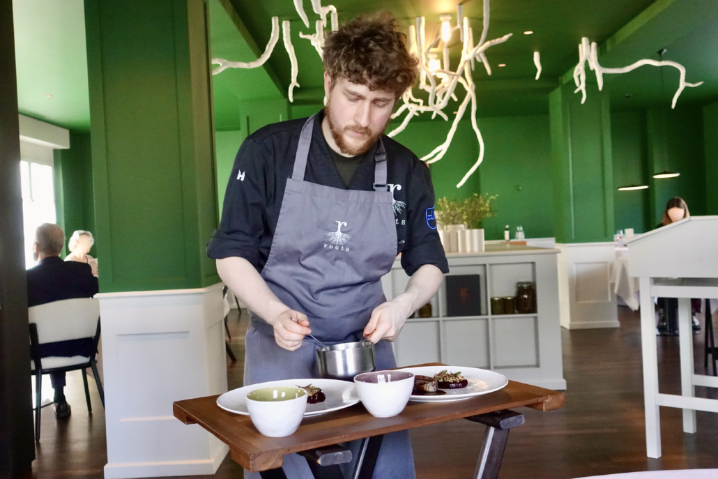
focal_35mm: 37
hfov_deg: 51.9
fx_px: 738
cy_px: 240
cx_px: 359
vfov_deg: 36.0
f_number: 2.8
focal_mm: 13.53
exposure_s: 1/160
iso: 2500
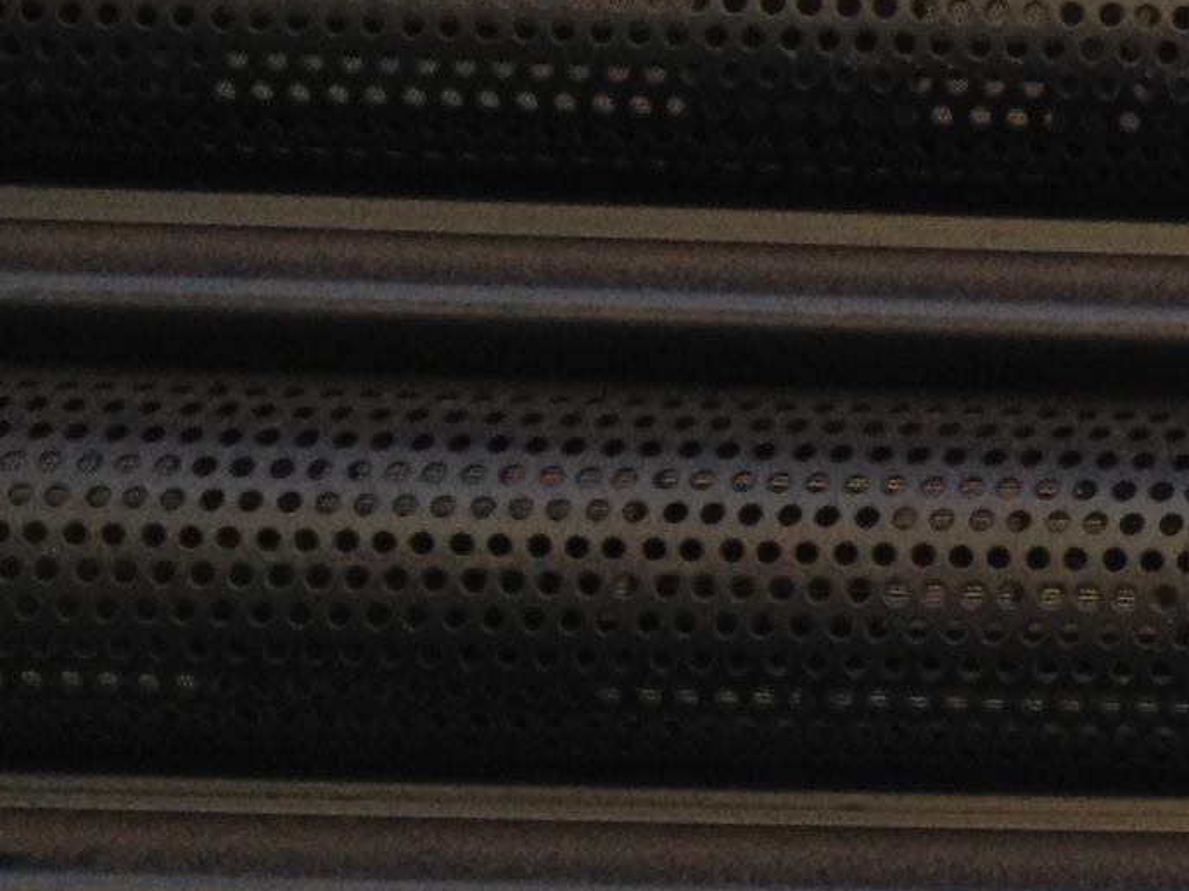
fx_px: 5702
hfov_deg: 10.5
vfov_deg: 8.9
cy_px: 119
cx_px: 2737
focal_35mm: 166
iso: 50
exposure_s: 1/642
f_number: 2.4
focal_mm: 4.28
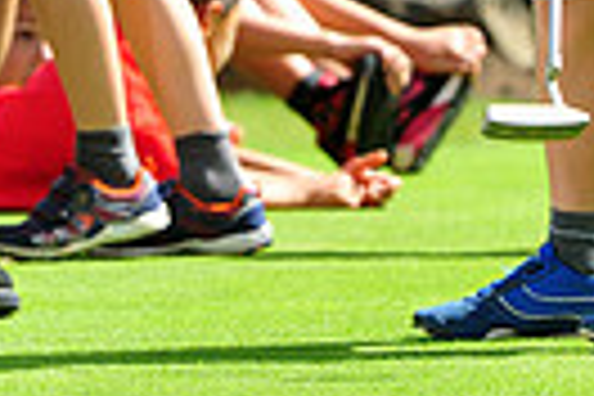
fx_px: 10147
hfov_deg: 3.4
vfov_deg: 2.2
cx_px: 248
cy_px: -387
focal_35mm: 615
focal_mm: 140
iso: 500
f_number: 6.3
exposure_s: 1/1000
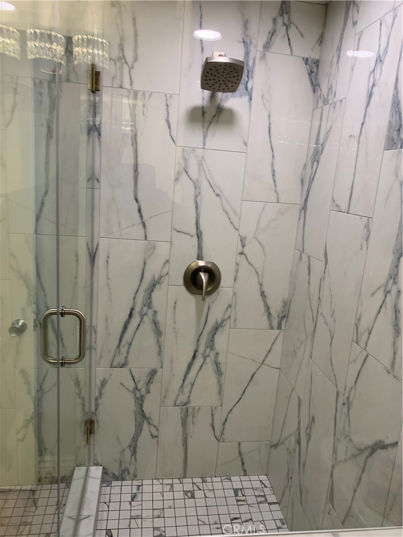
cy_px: 268
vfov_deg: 67.3
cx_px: 202
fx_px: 404
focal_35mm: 26
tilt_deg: -12.9
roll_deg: -4.1
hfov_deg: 53.1
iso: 64
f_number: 1.8
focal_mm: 4.25
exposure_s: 1/60
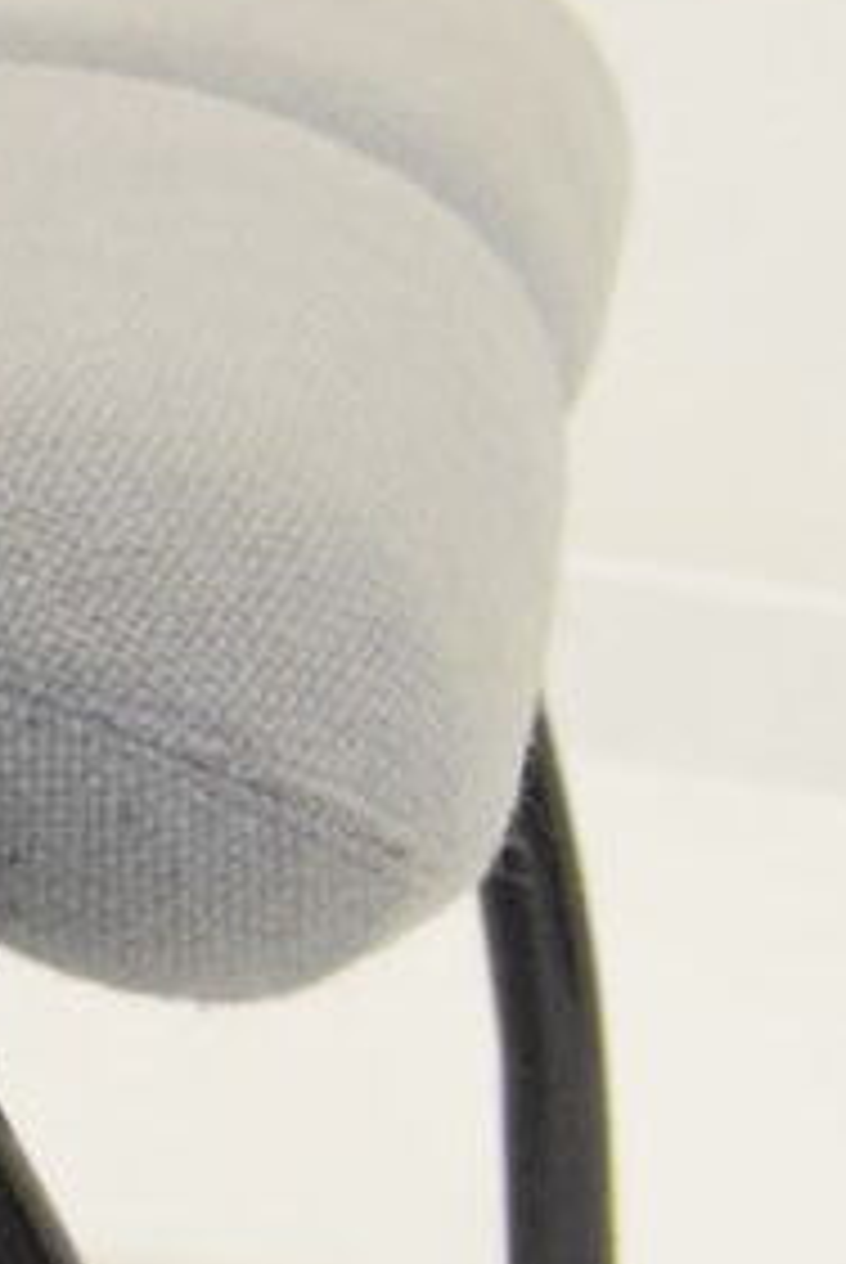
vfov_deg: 7.7
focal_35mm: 267
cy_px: 1120
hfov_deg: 4.9
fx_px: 9372
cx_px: -1595
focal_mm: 25
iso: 3200
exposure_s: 1/60
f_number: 4
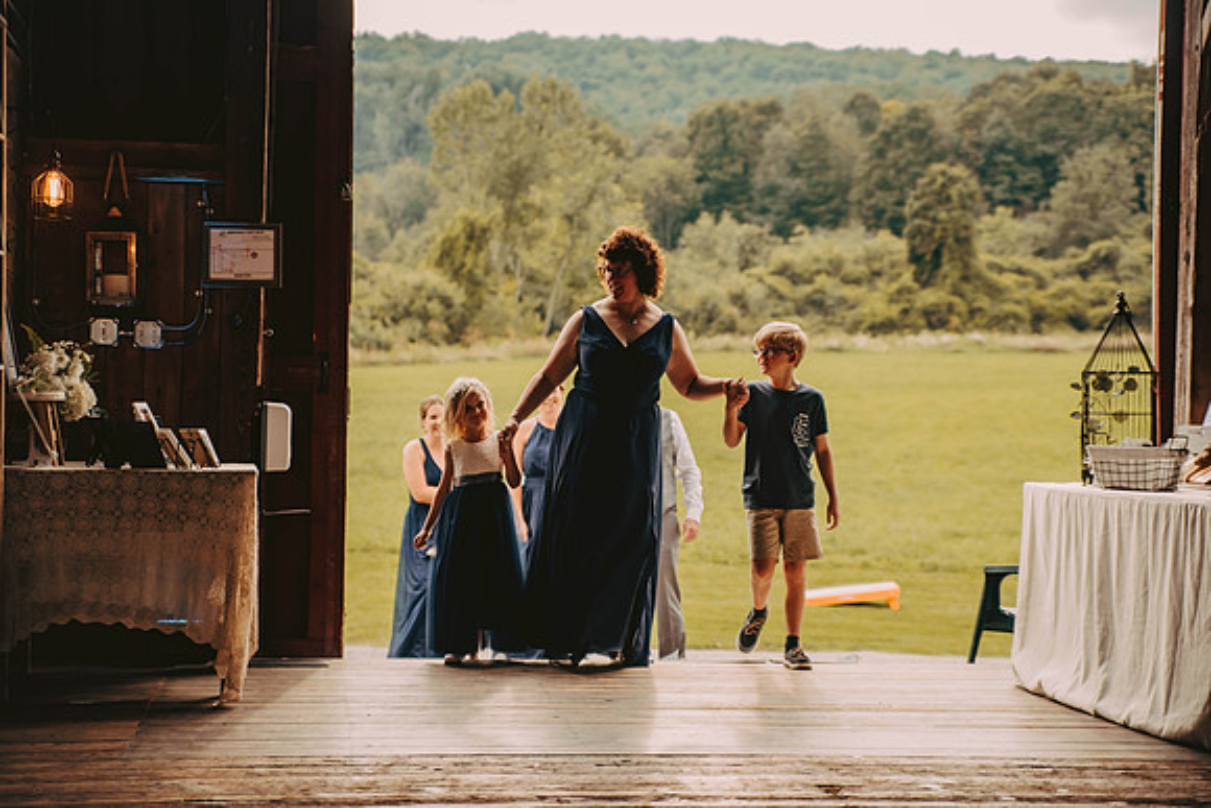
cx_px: 606
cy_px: 404
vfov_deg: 18.2
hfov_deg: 27.0
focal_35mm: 75
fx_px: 2523
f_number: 2.8
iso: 400
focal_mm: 75
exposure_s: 1/640
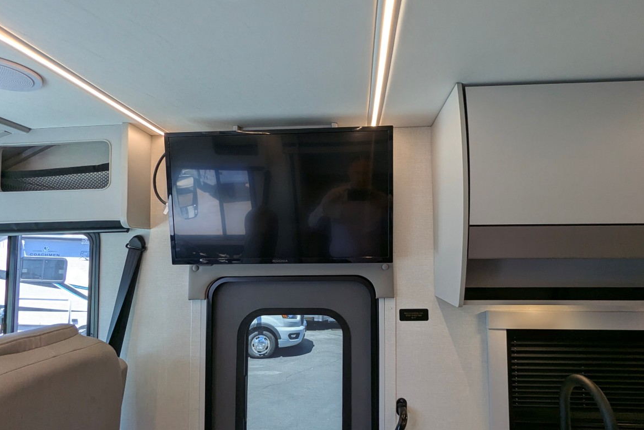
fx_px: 358
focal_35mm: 20
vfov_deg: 61.9
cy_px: 229
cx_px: 332
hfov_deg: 83.9
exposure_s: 1/189
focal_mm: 2.35
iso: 63
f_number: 2.2
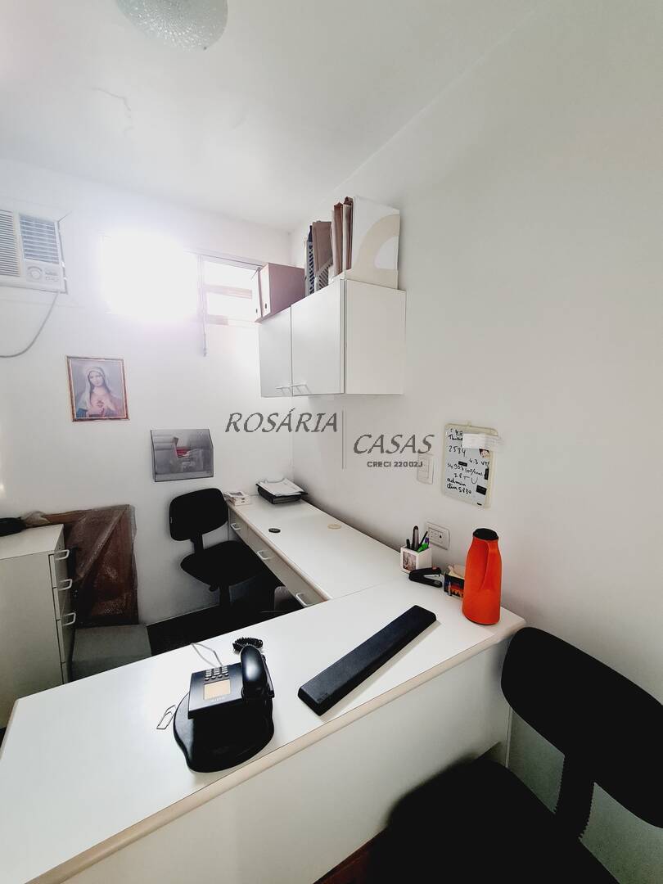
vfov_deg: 106.2
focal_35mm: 13
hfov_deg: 89.9
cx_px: 332
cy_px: 442
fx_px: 332
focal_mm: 2.2
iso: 400
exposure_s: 1/60
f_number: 2.2
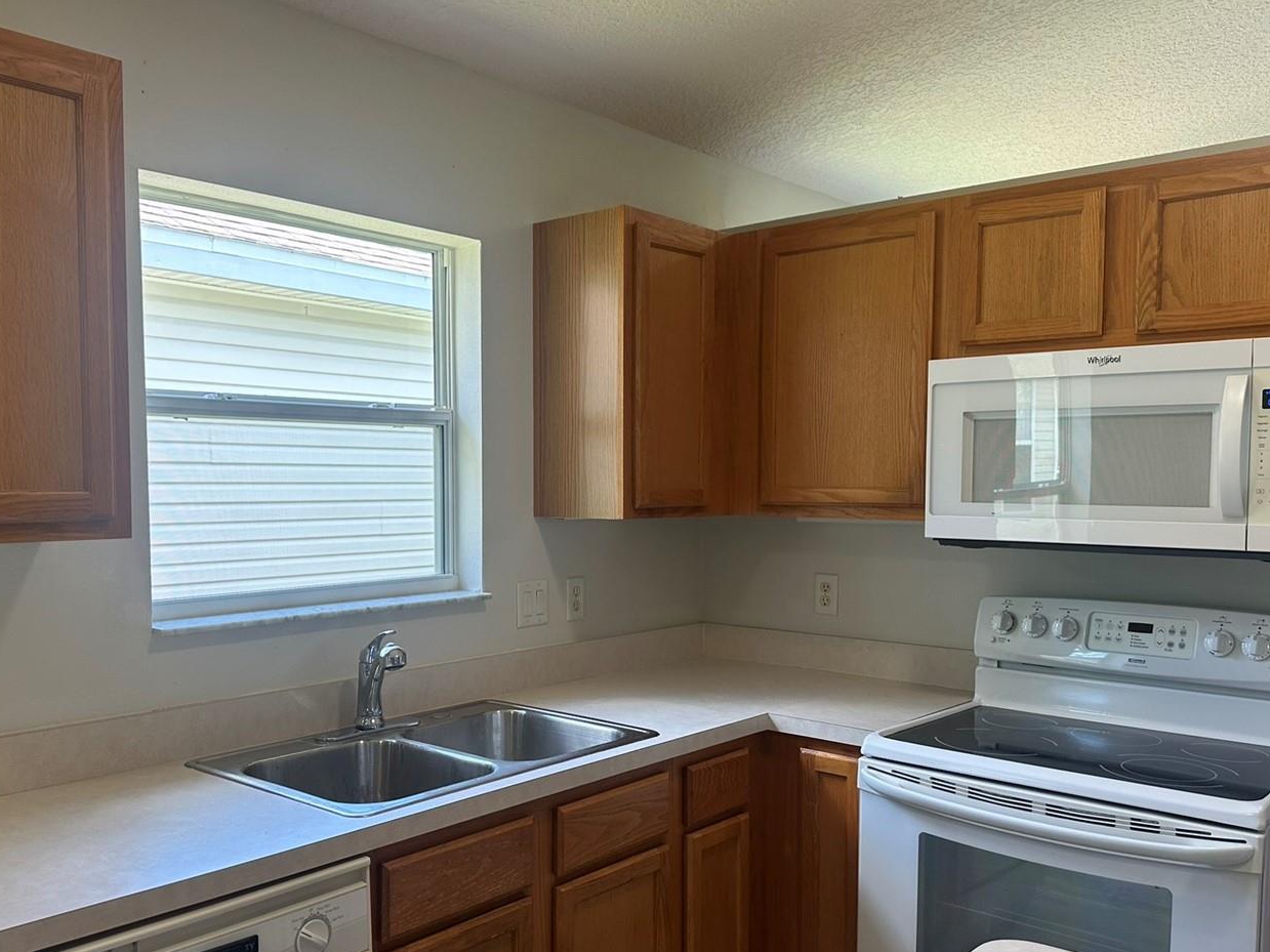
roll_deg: +0.0
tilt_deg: -3.2
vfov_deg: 45.4
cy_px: 532
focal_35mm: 31
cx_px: 583
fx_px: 1137
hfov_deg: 58.3
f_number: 1.78
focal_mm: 6.86
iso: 100
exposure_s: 1/141
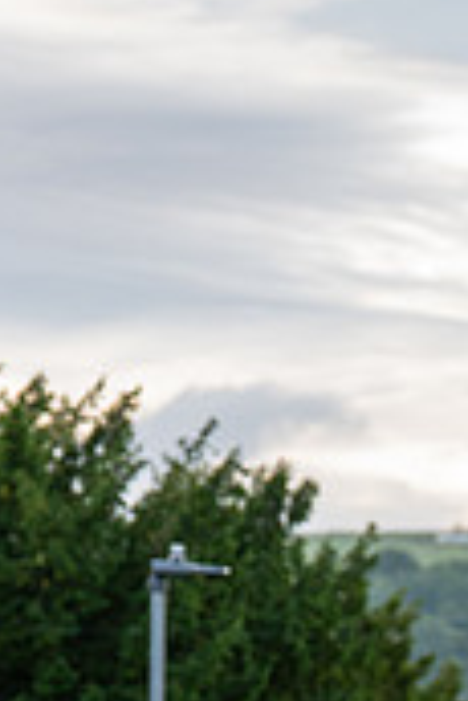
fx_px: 6032
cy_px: 852
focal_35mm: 310
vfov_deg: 6.6
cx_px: 389
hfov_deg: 4.4
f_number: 3.5
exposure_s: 1/800
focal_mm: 79
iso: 1600
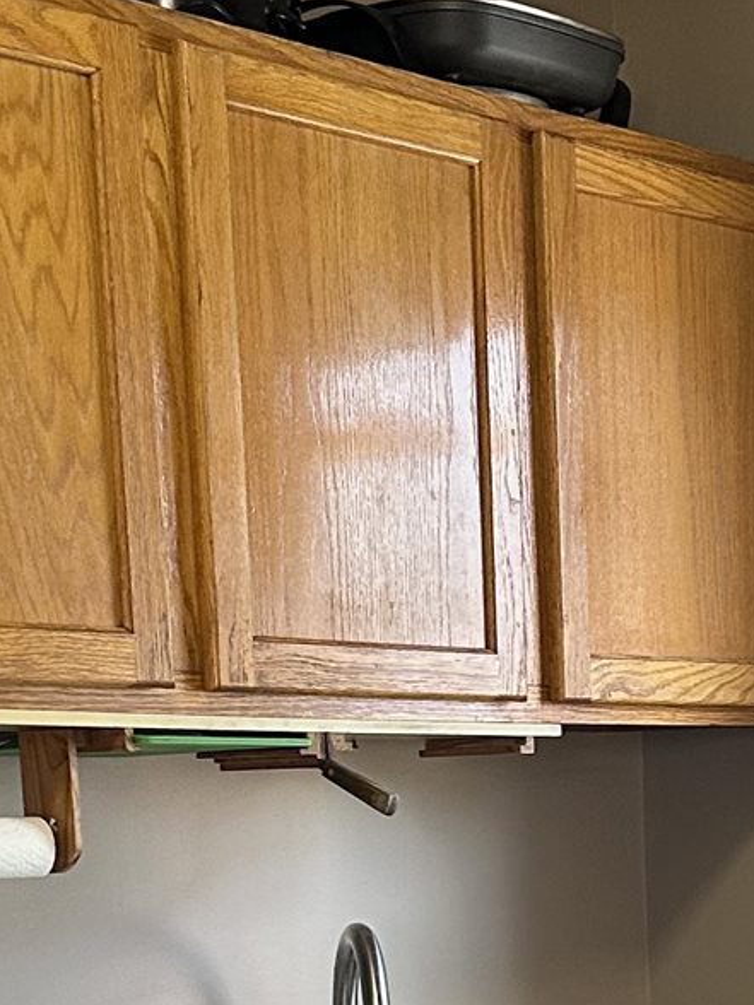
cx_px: 764
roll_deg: +1.1
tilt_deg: -4.1
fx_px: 2730
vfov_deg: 19.8
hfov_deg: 15.4
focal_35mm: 94
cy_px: 1147
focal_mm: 6.86
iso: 250
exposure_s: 1/60
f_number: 1.78
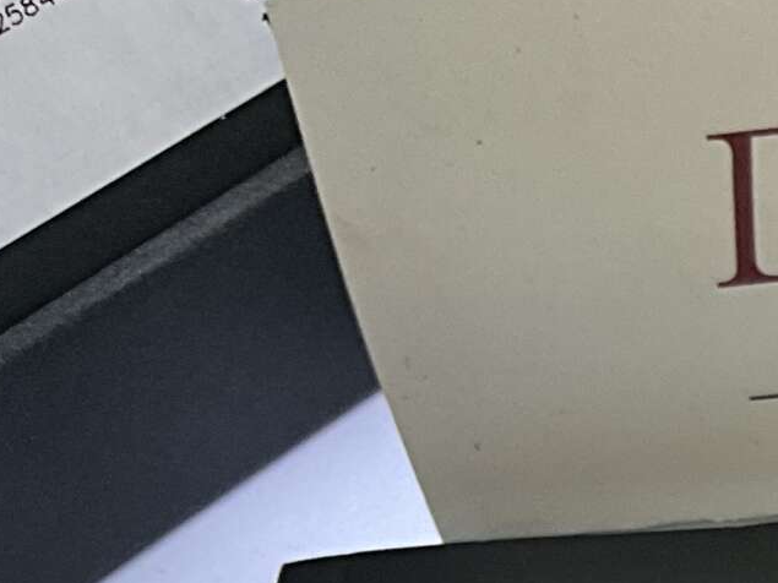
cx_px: 1552
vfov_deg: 11.6
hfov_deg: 14.1
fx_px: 2629
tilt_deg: -57.5
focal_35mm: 117
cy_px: 1080
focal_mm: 3
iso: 50
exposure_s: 1/122
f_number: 1.8
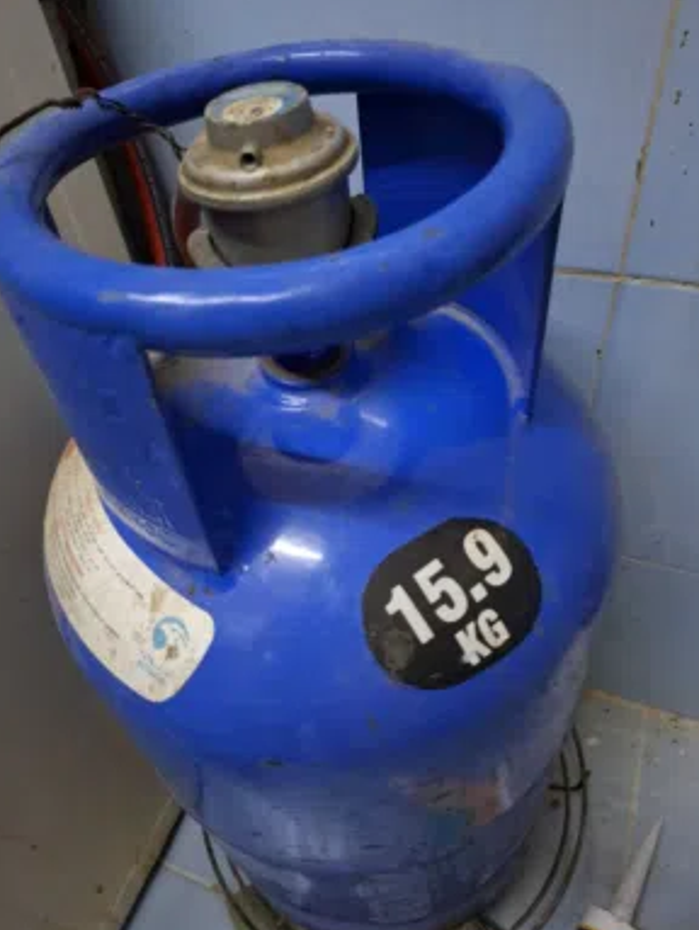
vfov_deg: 71.5
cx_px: 345
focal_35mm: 24
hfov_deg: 56.9
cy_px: 457
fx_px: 645
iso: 800
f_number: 1.8
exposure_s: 1/25
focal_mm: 5.54
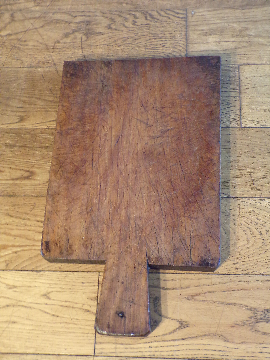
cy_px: 180
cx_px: 135
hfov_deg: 34.3
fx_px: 437
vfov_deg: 44.8
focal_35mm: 42
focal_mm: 7.6
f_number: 3.4
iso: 550
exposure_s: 1/17
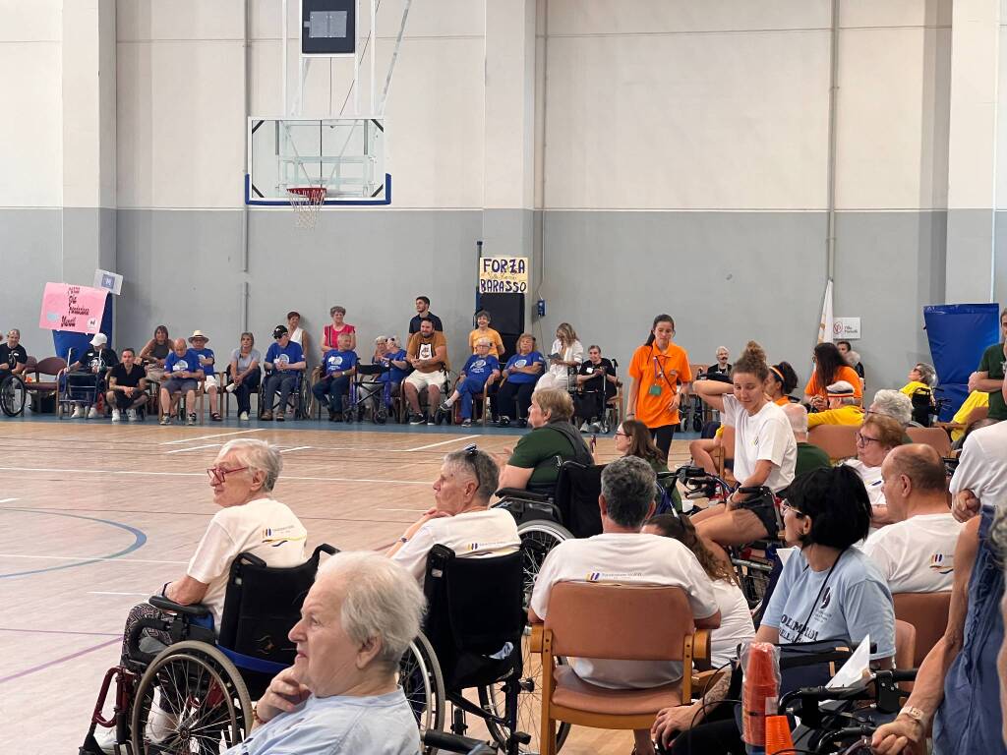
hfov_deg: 25.3
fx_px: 2240
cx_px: 504
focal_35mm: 77
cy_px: 378
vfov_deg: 19.1
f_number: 2.8
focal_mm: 9
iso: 200
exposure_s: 1/100
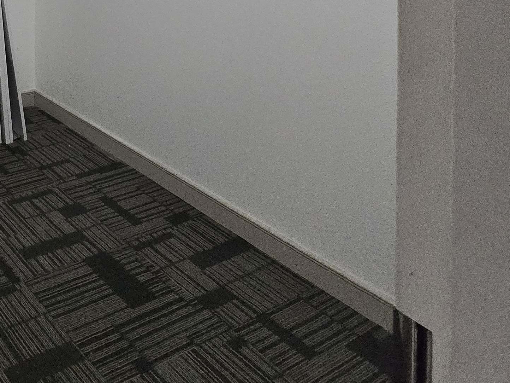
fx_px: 530
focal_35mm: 36
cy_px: -99
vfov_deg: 31.7
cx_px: -23
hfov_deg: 42.7
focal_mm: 1.7
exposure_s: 1/100
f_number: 2.2
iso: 500
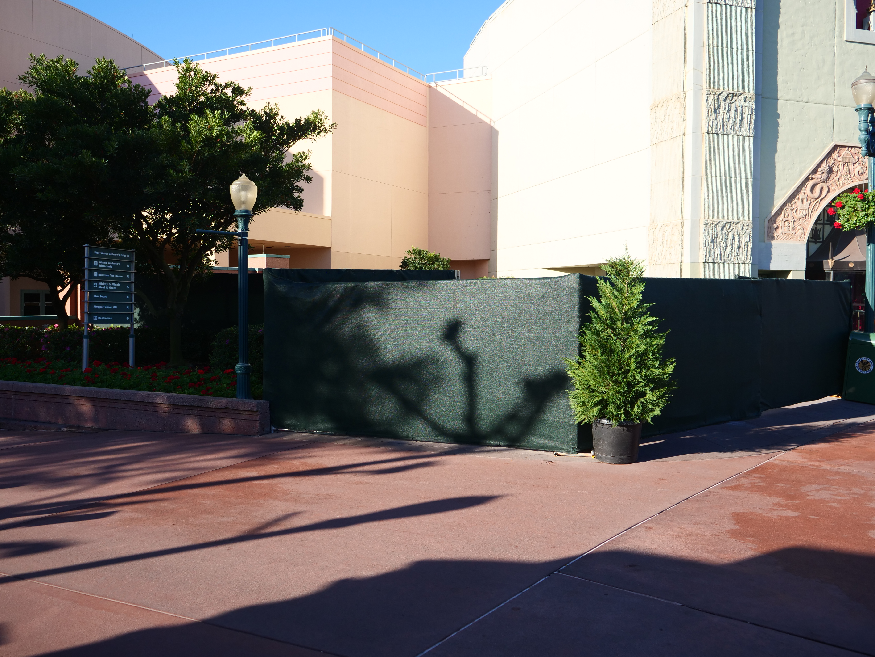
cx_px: 438
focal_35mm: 32
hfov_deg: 56.8
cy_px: 328
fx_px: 809
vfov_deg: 44.2
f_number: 3
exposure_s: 1/1300
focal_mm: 16
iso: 200
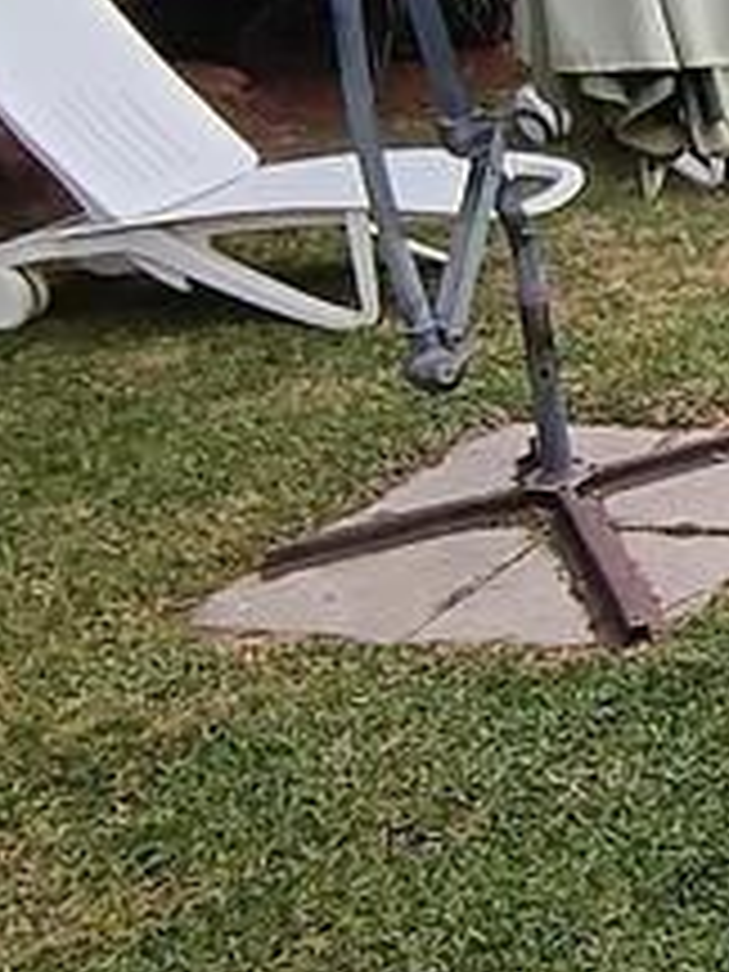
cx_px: 1458
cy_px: 194
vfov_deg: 30.0
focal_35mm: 63
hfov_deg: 17.1
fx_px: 1769
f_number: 2.2
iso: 101
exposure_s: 1/280
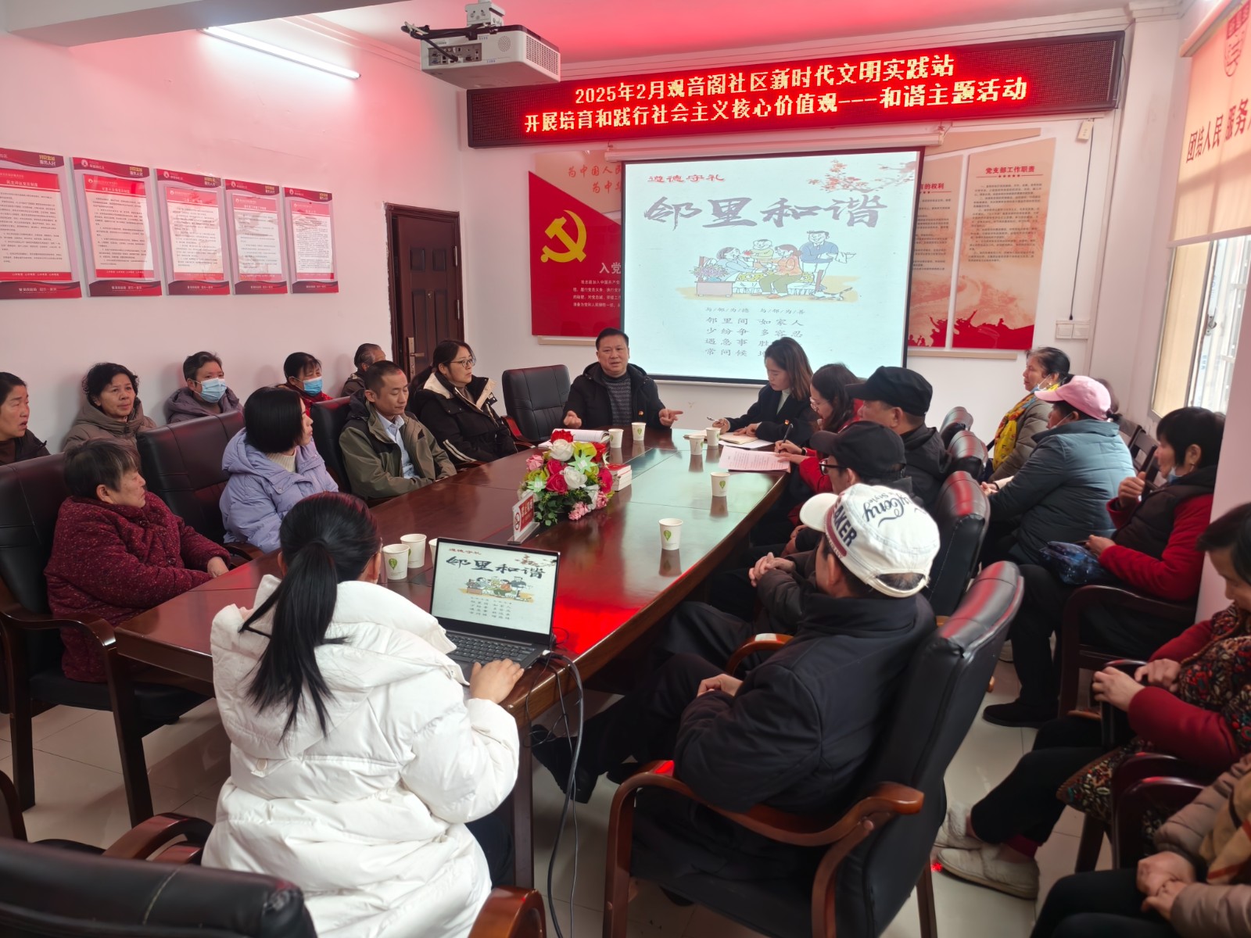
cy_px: 469
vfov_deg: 58.9
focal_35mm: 23
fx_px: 831
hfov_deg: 73.9
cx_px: 626
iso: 175
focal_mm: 5.6
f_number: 1.57
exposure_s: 1/100
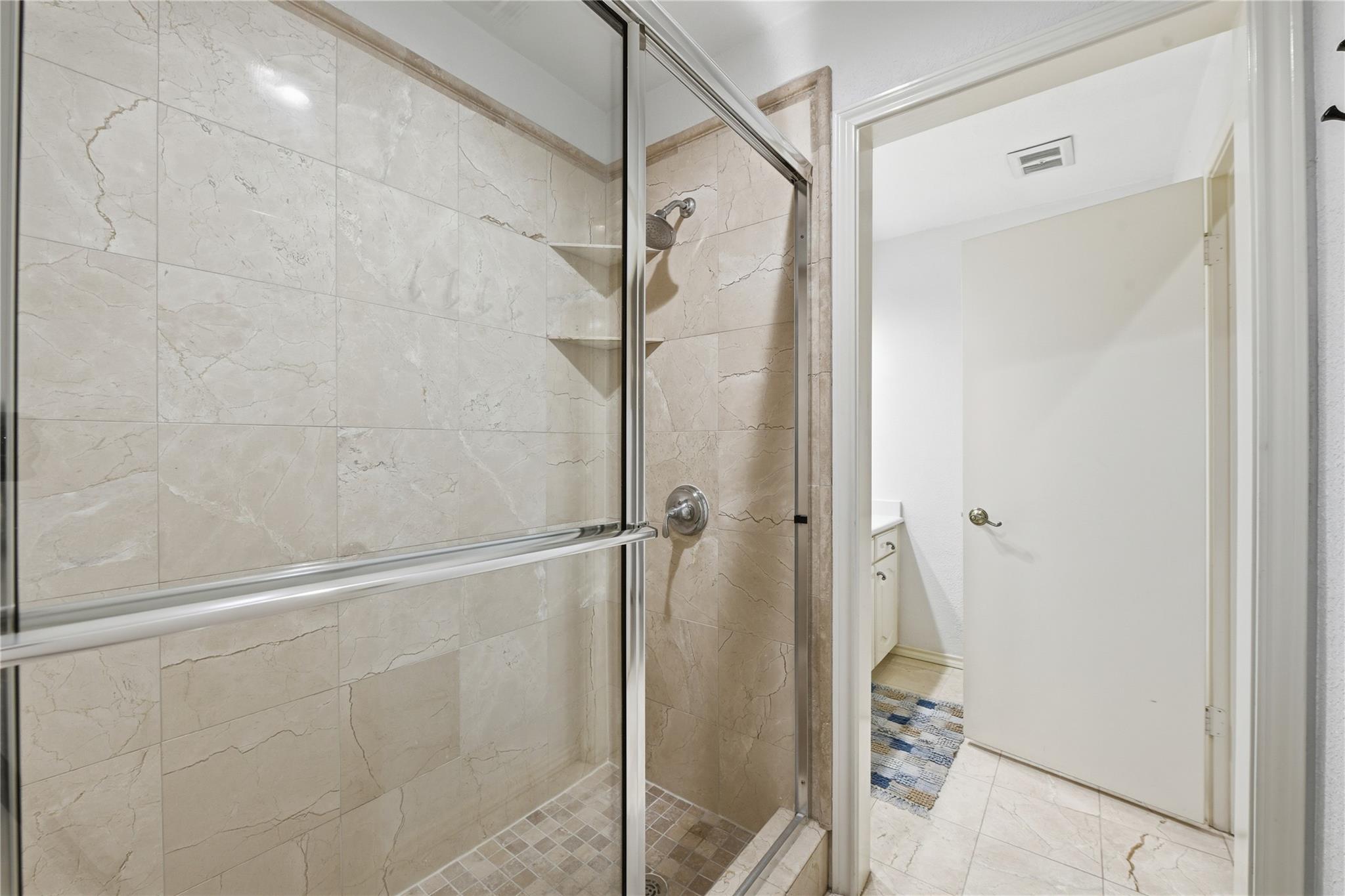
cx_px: 672
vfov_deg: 81.2
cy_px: 448
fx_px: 523
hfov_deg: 104.3
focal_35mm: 14
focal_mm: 14
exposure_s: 1/60
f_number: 9
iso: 100
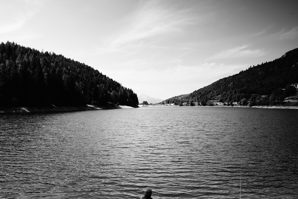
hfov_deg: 62.0
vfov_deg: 43.6
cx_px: 149
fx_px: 248
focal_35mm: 30
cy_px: 100
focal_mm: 20
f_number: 10
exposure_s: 1/100
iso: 100
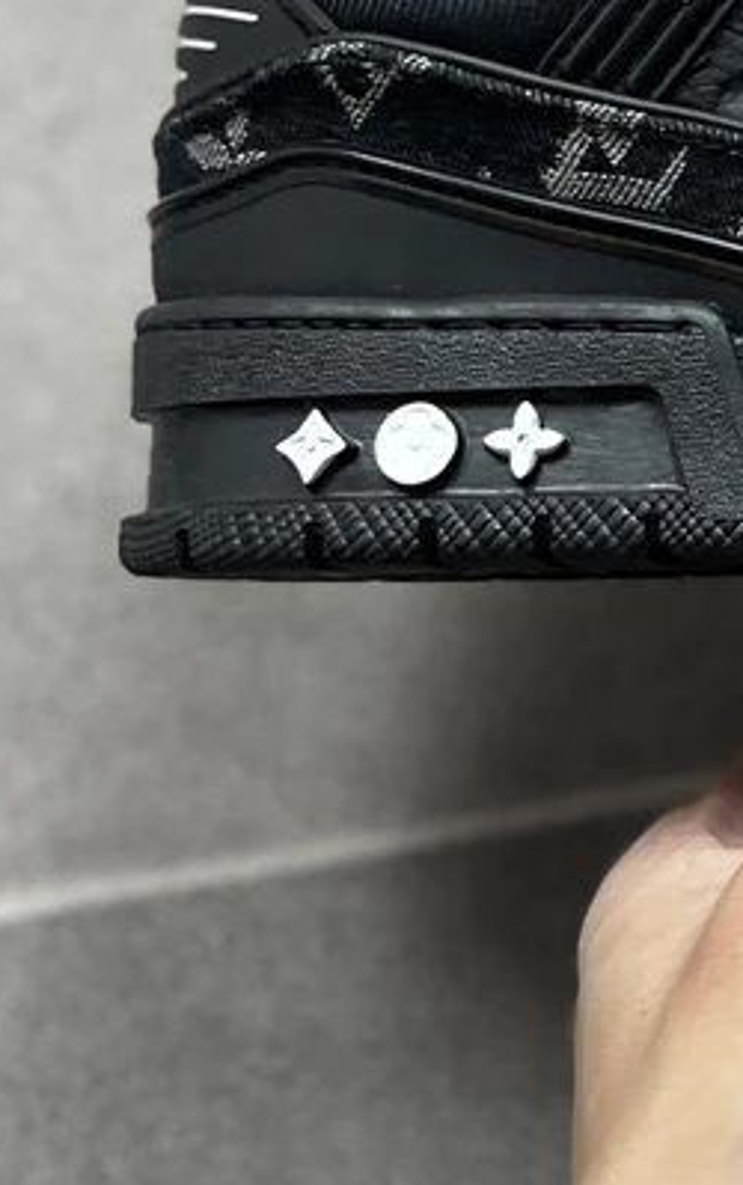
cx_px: 1064
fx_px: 2975
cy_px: 174
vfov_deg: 22.1
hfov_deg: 13.5
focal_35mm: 92
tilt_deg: -65.6
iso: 100
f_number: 1.5
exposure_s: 1/100
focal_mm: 5.7
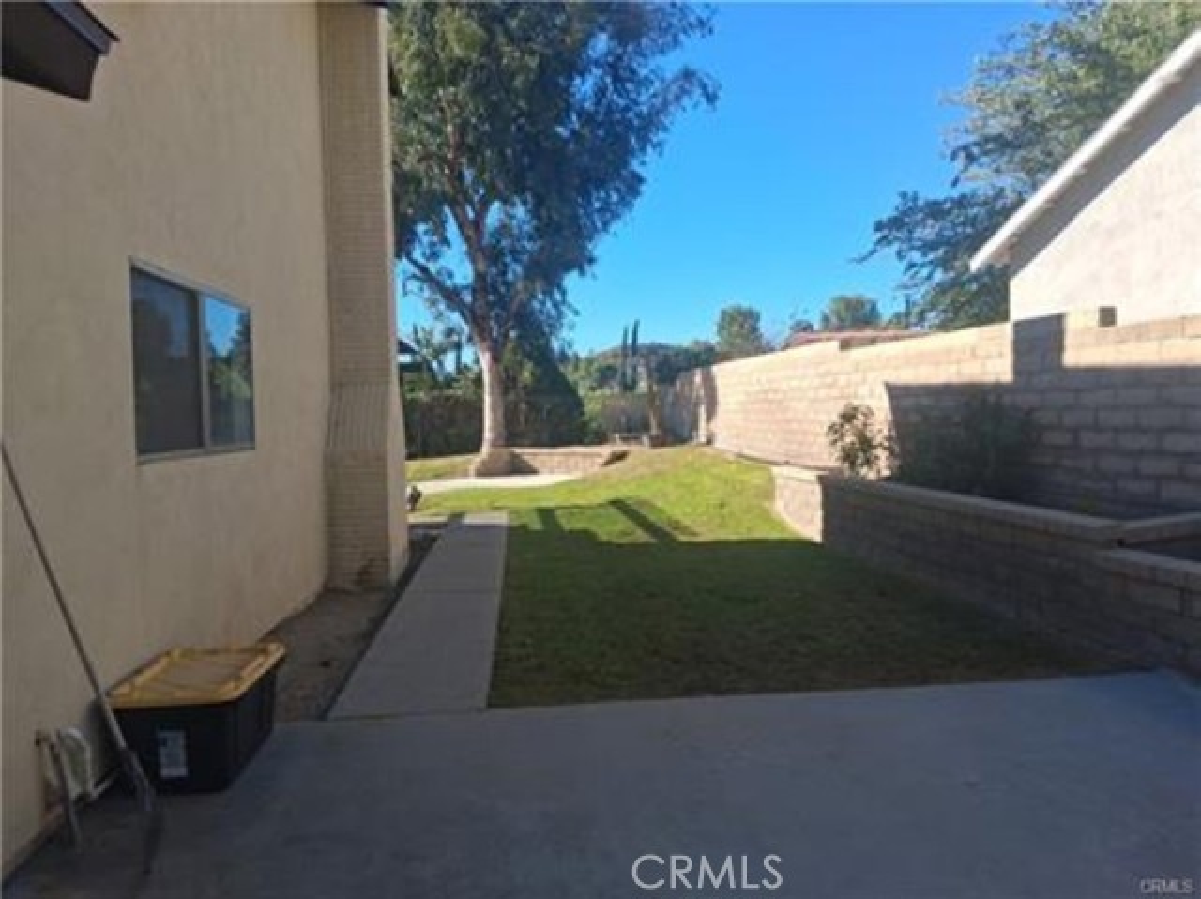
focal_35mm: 26
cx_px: 600
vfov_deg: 53.0
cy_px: 450
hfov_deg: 67.3
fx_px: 901
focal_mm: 3.98
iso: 25
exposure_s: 1/408
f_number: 1.8
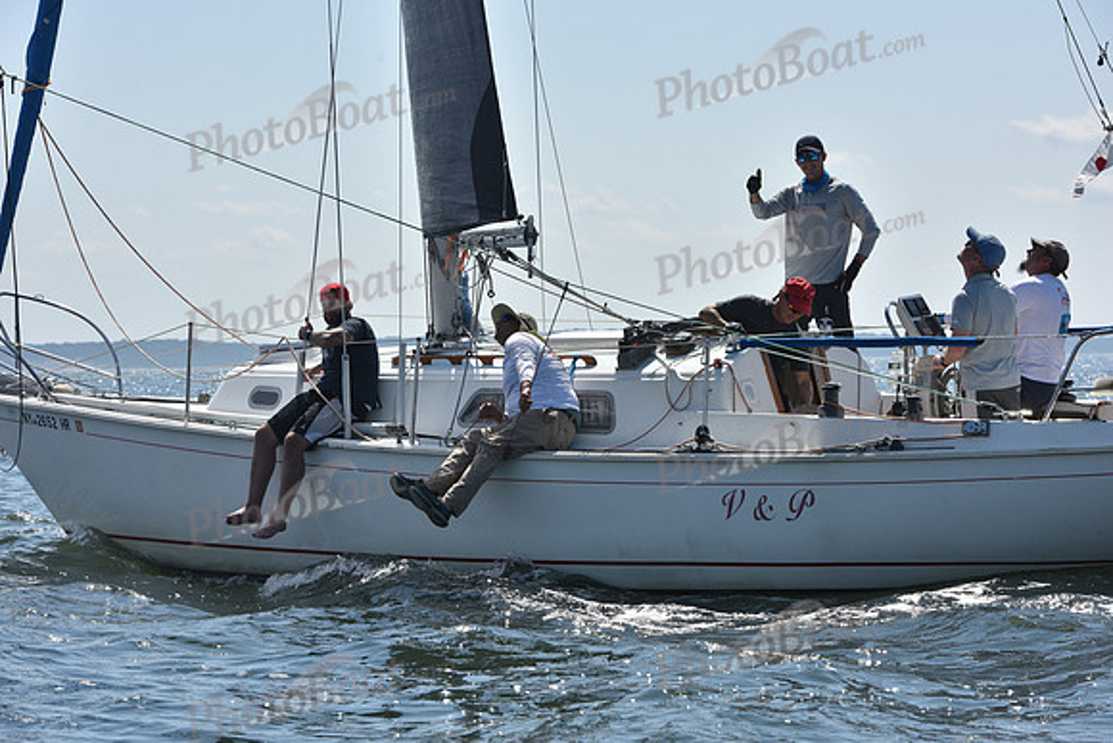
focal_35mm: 116
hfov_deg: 17.6
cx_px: 556
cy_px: 372
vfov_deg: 11.8
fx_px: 3587
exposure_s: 1/1250
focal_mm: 116
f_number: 9
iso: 320
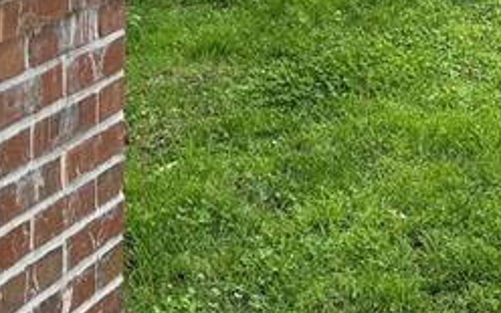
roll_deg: -0.8
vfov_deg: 11.8
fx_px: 1434
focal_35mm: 105
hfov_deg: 18.7
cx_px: 606
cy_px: -184
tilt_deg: -3.7
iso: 80
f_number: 1.78
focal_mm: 6.76
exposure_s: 1/665
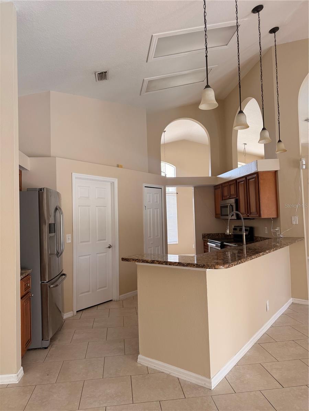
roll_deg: +1.6
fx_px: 286
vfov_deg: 71.6
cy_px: 206
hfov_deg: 56.8
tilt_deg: +1.2
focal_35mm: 24
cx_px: 154
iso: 125
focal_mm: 6.76
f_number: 1.78
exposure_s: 1/121
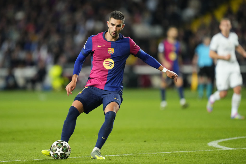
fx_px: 2734
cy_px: 82
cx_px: 123
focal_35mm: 400
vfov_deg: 3.4
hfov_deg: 5.2
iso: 3200
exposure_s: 1/2000
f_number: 2.8
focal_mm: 400
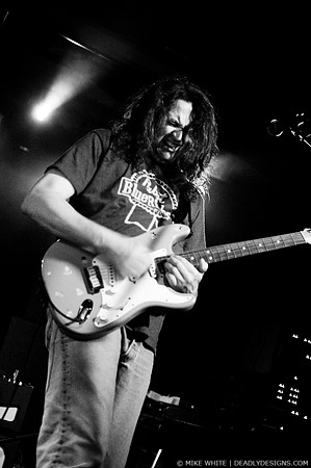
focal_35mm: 45
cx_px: 156
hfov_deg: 29.8
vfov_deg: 43.6
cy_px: 234
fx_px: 584
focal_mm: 30
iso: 1000
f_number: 1.8
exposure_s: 1/50
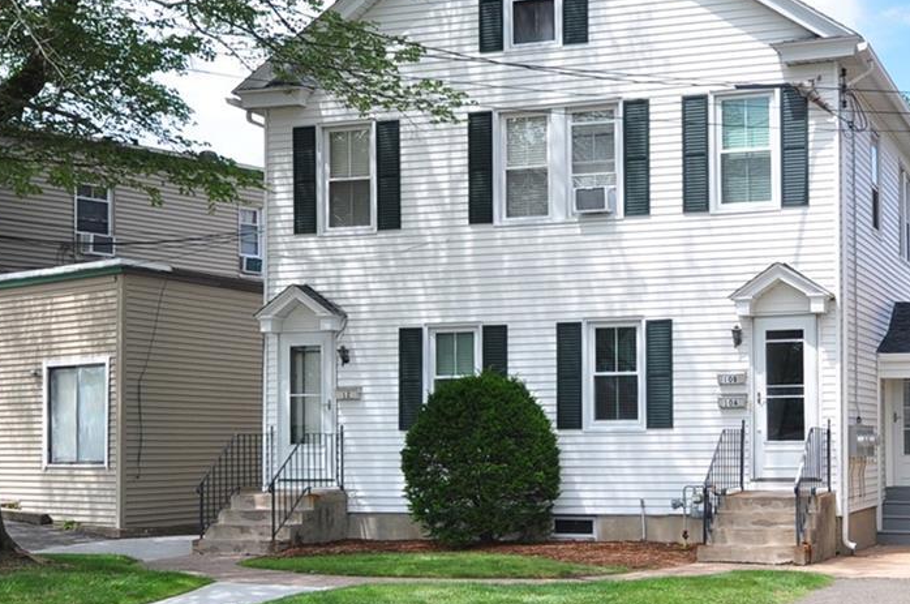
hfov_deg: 43.7
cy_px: 241
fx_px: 1110
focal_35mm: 44
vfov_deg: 30.3
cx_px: 627
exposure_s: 1/400
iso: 200
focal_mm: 20
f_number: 6.3
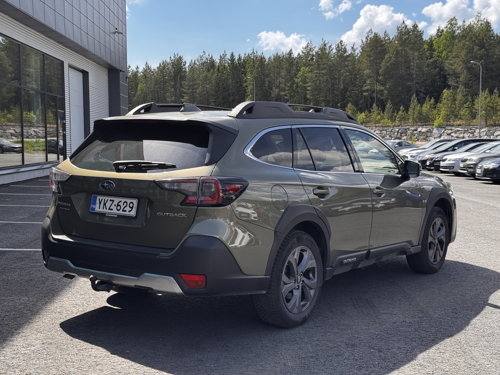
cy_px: 188
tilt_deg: -3.5
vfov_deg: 30.3
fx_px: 693
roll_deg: +0.2
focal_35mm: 48
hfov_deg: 39.7
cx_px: 250
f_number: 1.78
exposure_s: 1/1427
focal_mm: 6.76
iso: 64
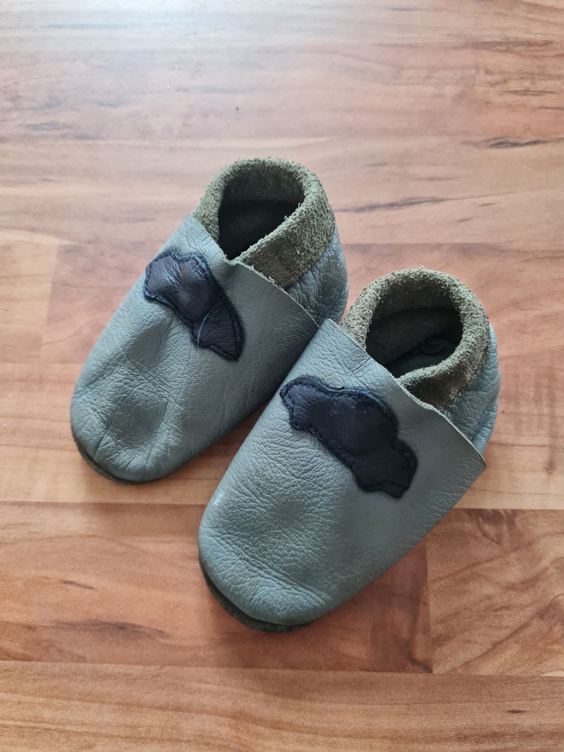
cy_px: 376
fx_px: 565
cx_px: 282
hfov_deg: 53.1
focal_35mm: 26
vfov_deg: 67.3
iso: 320
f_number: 1.8
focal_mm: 5.4
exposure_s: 1/50
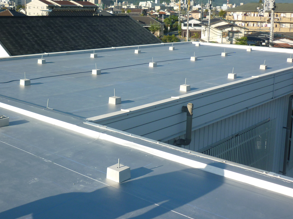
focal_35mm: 47
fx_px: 398
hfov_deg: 40.3
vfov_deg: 30.6
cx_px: 118
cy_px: 73
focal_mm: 5.5
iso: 80
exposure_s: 1/160
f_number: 8
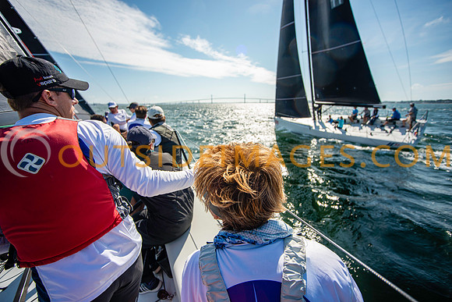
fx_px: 188
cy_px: 151
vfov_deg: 77.4
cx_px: 226
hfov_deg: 100.4
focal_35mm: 15
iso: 320
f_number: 5
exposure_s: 1/2500
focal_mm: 15
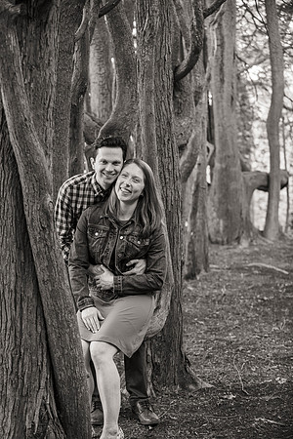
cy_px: 220
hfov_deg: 19.5
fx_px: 855
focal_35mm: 70
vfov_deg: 28.8
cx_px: 146
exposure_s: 1/80
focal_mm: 70
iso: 1250
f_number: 3.5
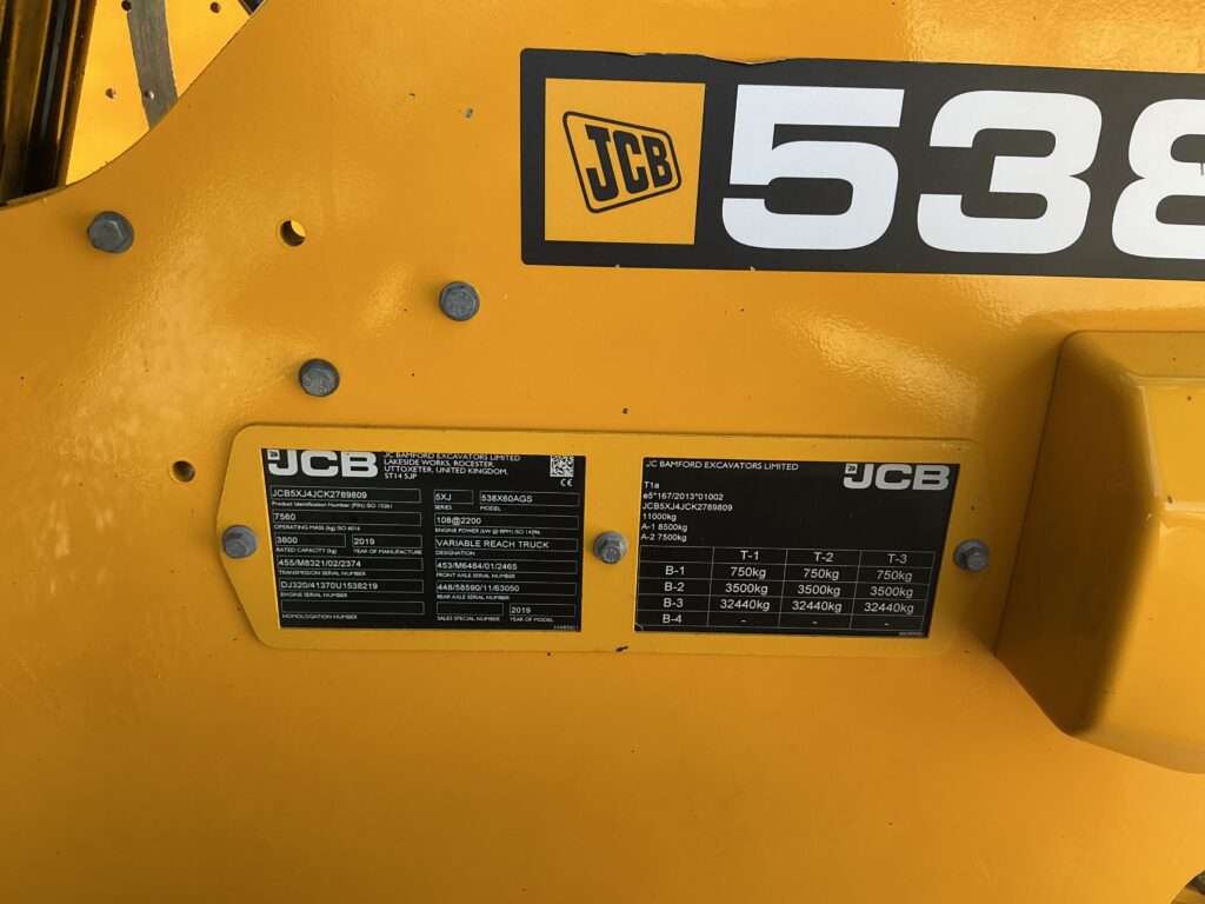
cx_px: 602
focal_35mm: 28
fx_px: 975
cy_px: 452
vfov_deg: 49.7
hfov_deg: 63.4
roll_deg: -3.0
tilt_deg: -23.1
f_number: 1.8
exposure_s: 1/122
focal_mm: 3
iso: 20
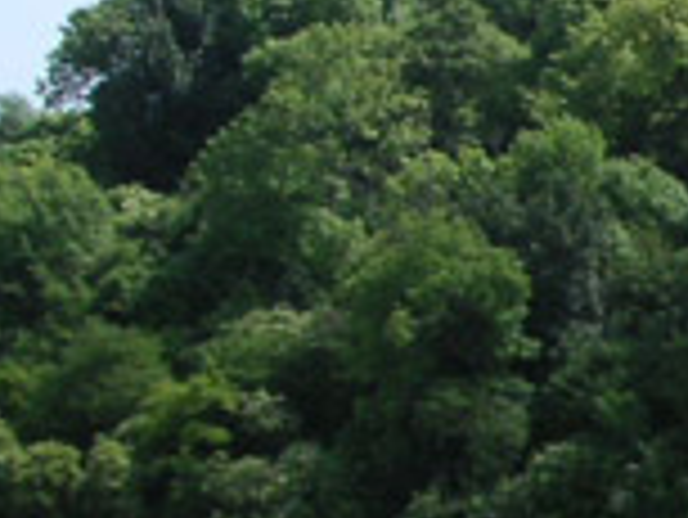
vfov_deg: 9.2
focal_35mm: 161
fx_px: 3202
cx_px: 1416
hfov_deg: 11.0
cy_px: 221
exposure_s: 1/750
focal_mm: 6
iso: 50
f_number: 2.8
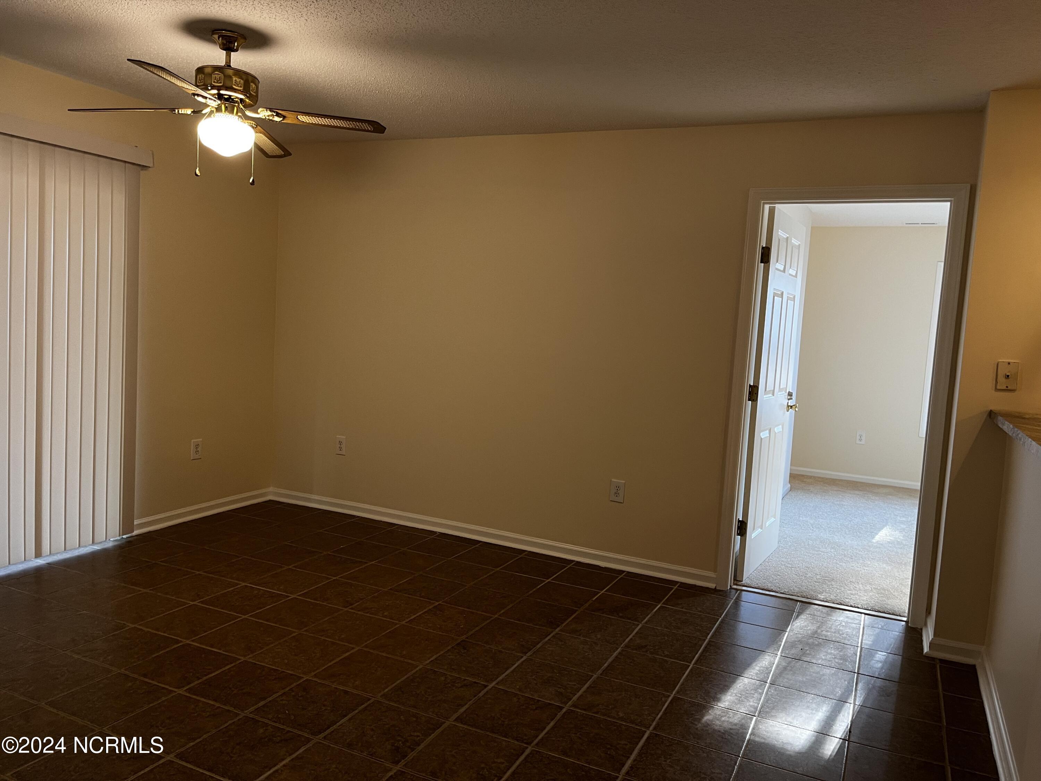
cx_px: 520
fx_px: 782
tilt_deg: -5.5
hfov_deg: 67.3
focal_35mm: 26
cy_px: 390
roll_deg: -4.3
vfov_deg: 53.1
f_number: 1.6
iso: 160
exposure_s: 1/60
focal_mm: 5.1
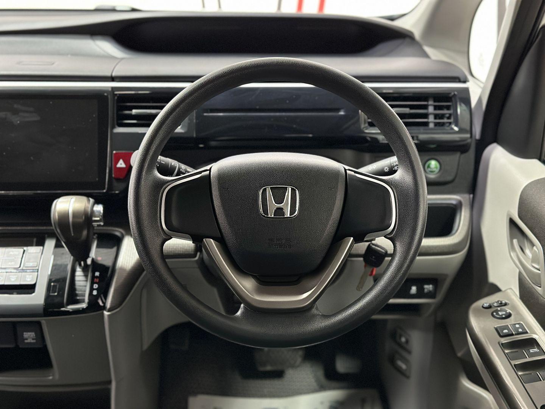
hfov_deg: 39.7
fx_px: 756
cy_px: 204
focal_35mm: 48
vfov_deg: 30.3
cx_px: 272
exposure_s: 1/25
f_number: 1.78
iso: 640
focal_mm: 6.86
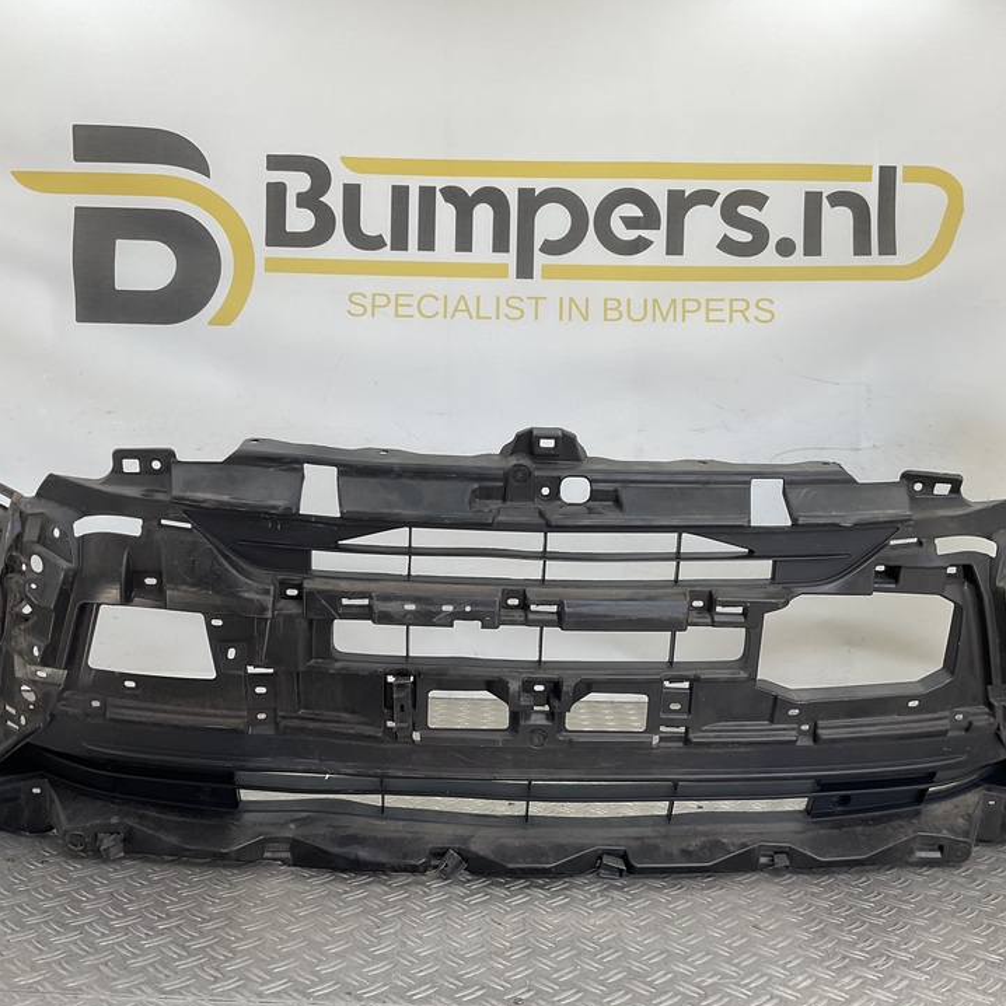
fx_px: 1184
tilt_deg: -6.4
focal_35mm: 36
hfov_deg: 46.0
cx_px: 503
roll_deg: -1.7
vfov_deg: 46.0
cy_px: 524
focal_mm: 3
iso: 16
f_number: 1.8
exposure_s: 1/149
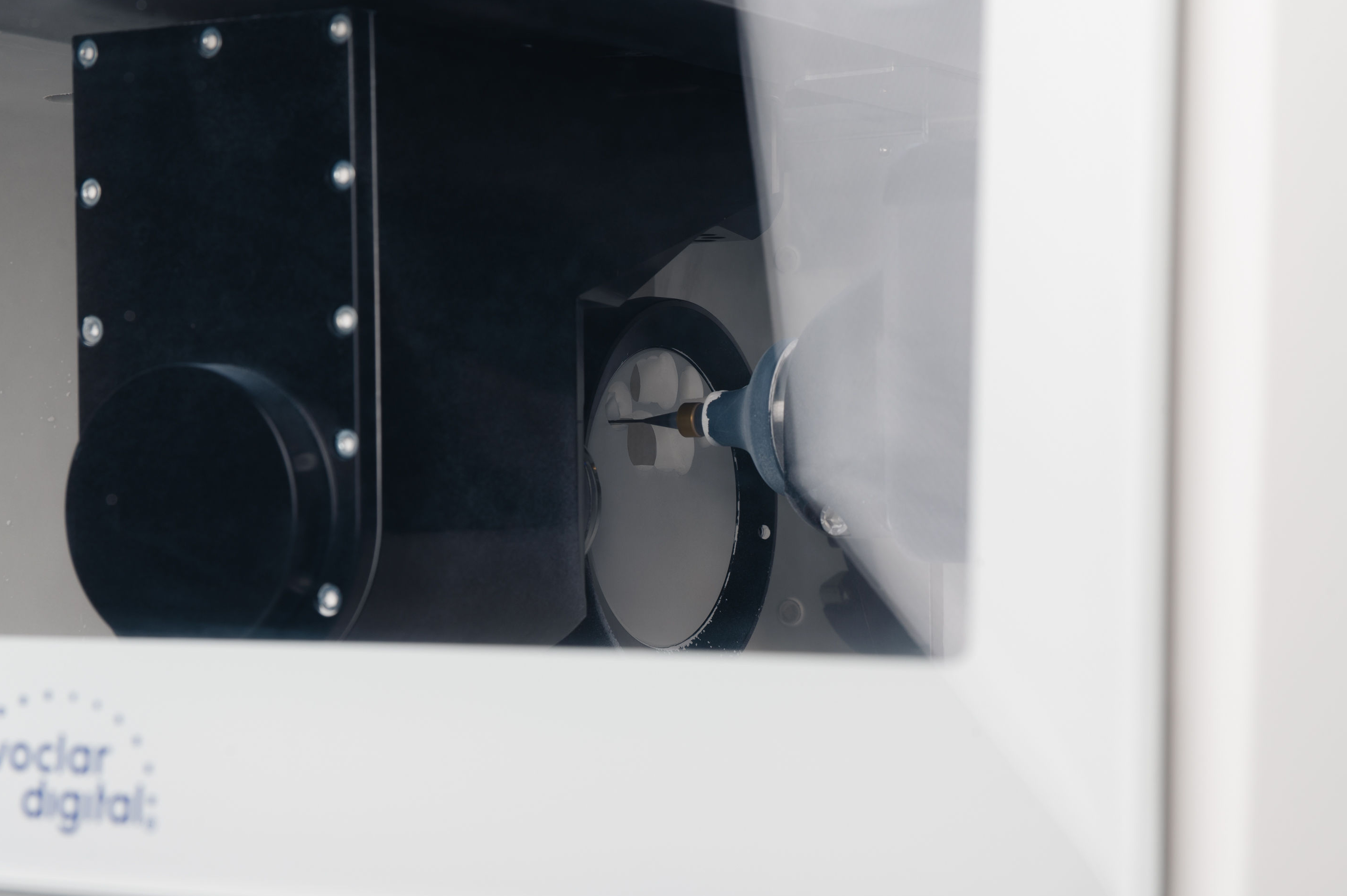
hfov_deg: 27.4
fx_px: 2767
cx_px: 646
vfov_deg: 18.4
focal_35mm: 74
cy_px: 439
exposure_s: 1/200
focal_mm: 70
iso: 250
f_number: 10
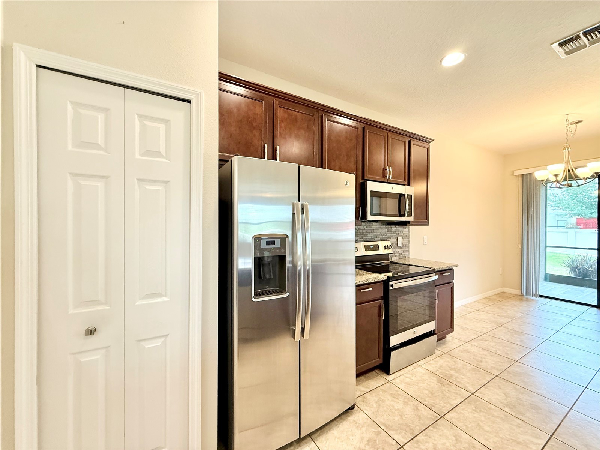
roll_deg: -0.6
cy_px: 225
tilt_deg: -0.1
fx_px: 243
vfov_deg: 85.7
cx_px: 300
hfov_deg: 102.1
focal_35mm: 14
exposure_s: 1/60
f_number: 2.2
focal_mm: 2.22
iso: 250
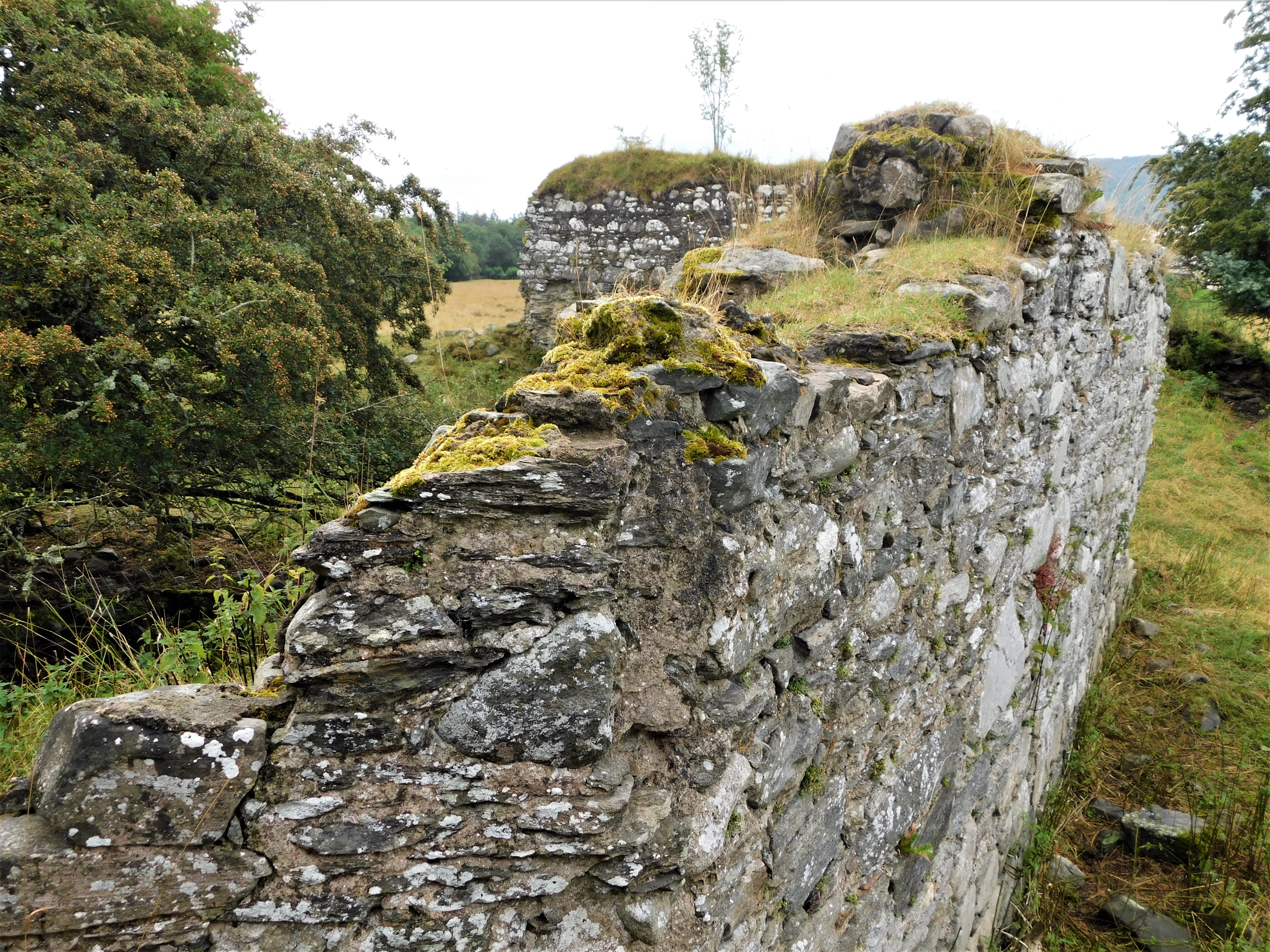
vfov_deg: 46.8
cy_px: 476
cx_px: 635
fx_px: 1101
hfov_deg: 60.0
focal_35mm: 30
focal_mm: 5.3
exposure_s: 1/400
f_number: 3.2
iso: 125
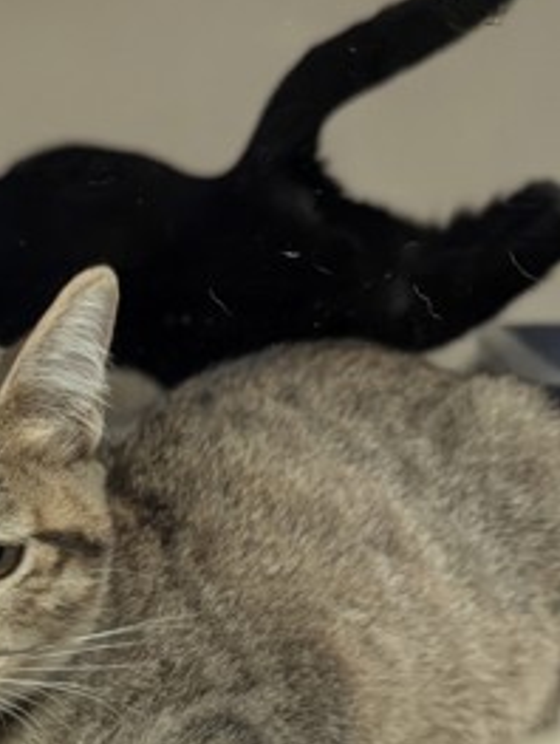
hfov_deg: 28.1
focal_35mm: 51
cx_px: 116
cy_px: 588
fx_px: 1097
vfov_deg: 36.3
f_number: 1.85
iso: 332
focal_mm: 6.81
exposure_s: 1/120
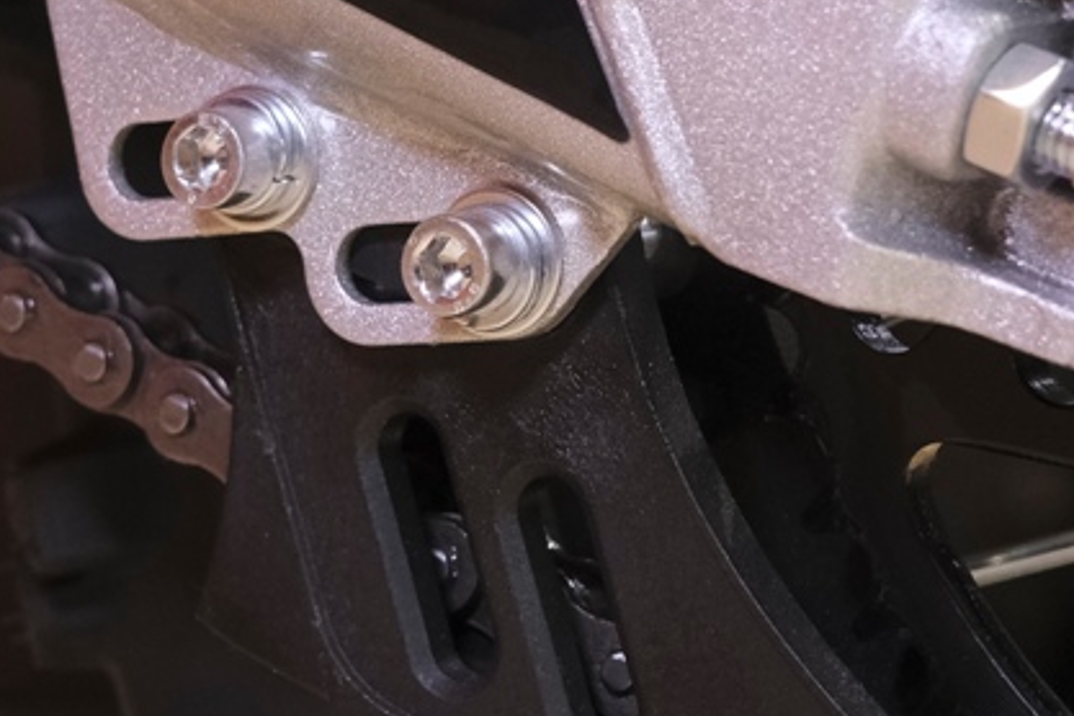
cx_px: 458
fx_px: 5041
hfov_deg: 12.2
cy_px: 17
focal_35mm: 169
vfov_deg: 8.1
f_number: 4
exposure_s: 1/160
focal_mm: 29.2
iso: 1600
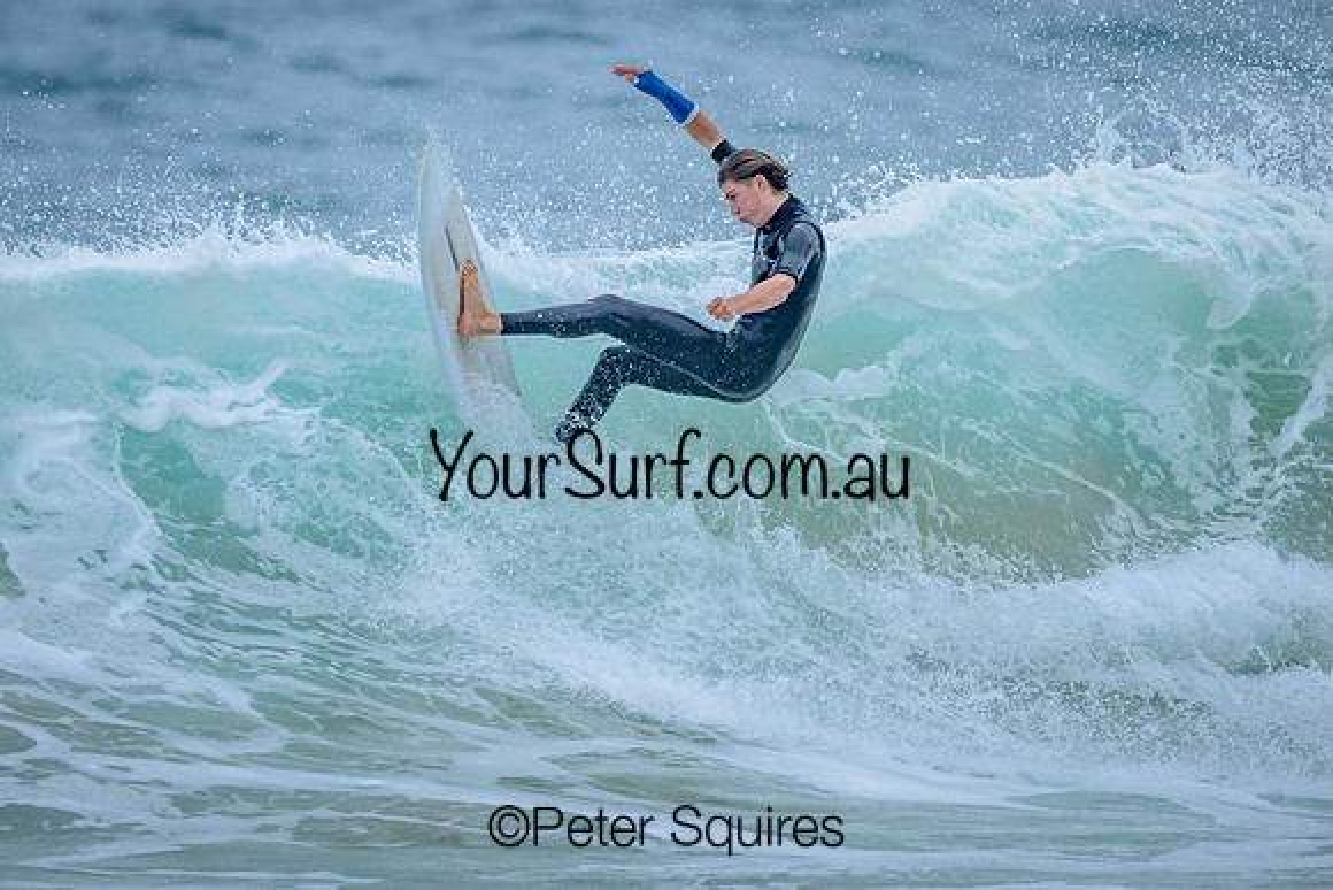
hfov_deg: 1.9
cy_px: 375
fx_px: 40659
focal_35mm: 1098
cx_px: 715
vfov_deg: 1.3
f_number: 6.3
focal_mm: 800
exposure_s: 1/3200
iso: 1000
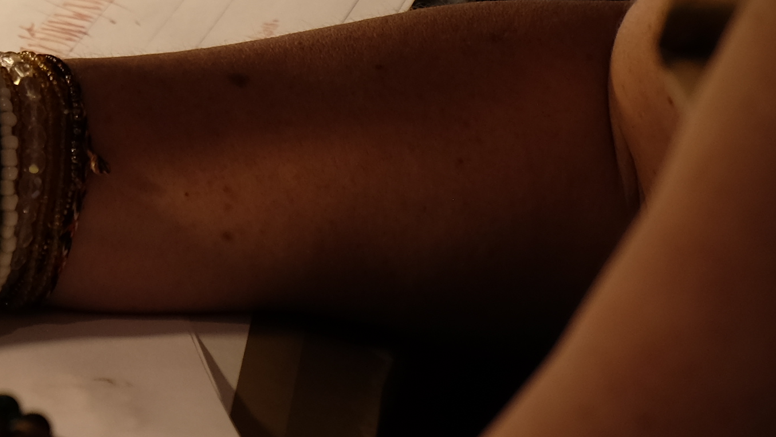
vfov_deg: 3.6
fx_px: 6852
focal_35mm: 333
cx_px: -88
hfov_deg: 6.5
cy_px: -214
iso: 250
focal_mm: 58.9
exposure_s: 1/15
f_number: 5
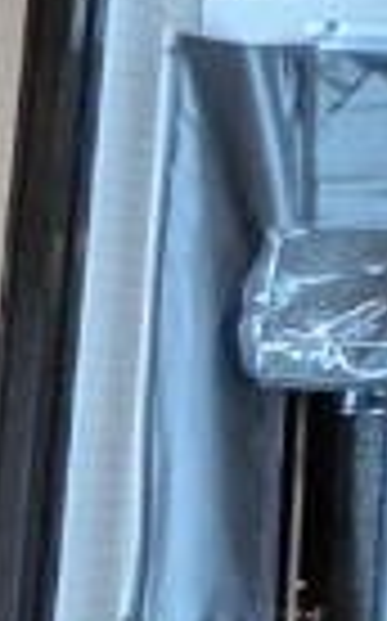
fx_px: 2909
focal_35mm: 172
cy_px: -50
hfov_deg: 6.3
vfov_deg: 12.0
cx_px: 1514
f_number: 2.2
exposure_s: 1/45.7
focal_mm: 2.35
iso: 144
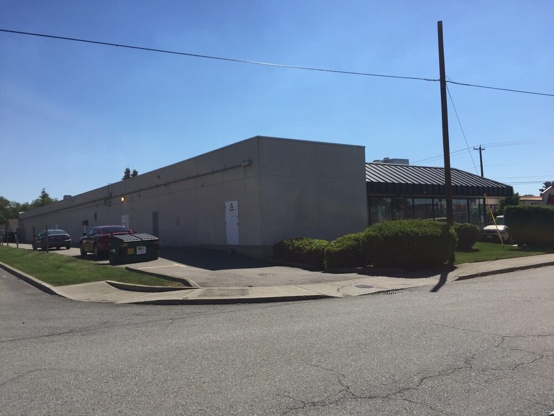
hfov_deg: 61.7
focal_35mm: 29
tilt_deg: +2.9
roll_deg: -0.2
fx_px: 464
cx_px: 277
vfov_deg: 48.2
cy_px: 208
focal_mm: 4.15
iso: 32
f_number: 2.2
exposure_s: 1/3049
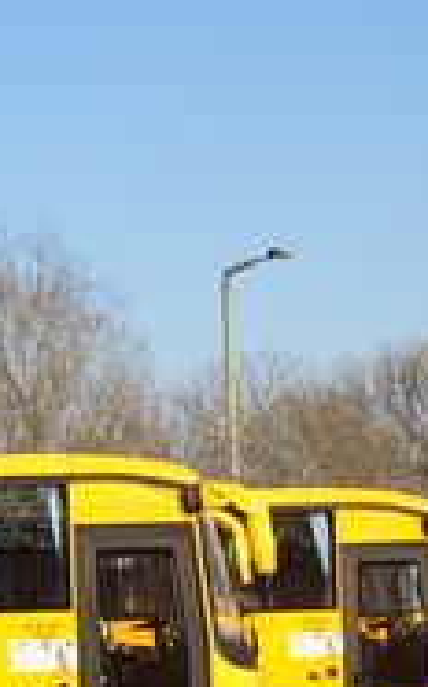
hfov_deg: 13.5
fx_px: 1813
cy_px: 571
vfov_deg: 21.1
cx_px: 251
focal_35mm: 97
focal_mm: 5.6
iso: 80
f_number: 4.8
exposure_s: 1/350
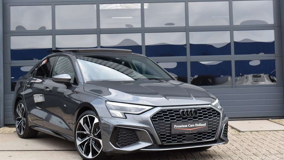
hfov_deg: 31.4
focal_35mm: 67
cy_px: 74
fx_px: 505
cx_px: 141
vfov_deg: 18.0
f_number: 8
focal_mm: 42
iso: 280
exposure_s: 1/250
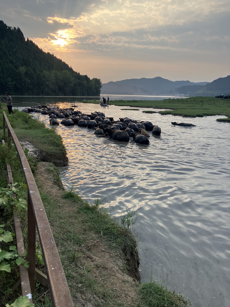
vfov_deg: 63.4
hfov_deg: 49.7
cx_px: 115
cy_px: 154
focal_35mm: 28
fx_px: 248
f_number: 1.8
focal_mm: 3.99
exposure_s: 1/506
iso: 32
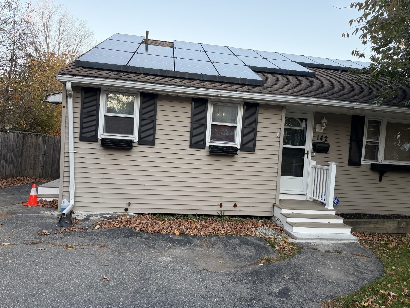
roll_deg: -3.2
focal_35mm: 24
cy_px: 154
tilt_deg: -2.4
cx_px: 205
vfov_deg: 56.8
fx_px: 284
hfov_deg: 71.6
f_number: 1.78
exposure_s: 1/178
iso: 80
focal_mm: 6.76
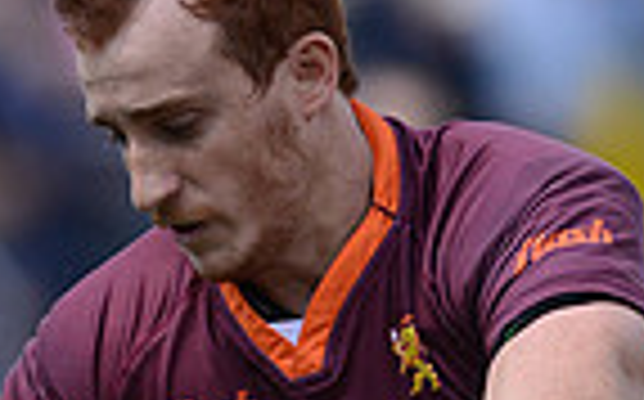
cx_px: 356
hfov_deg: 1.2
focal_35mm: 1740
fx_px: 30503
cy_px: 825
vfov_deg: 0.8
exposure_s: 1/2000
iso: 400
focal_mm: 420
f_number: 4
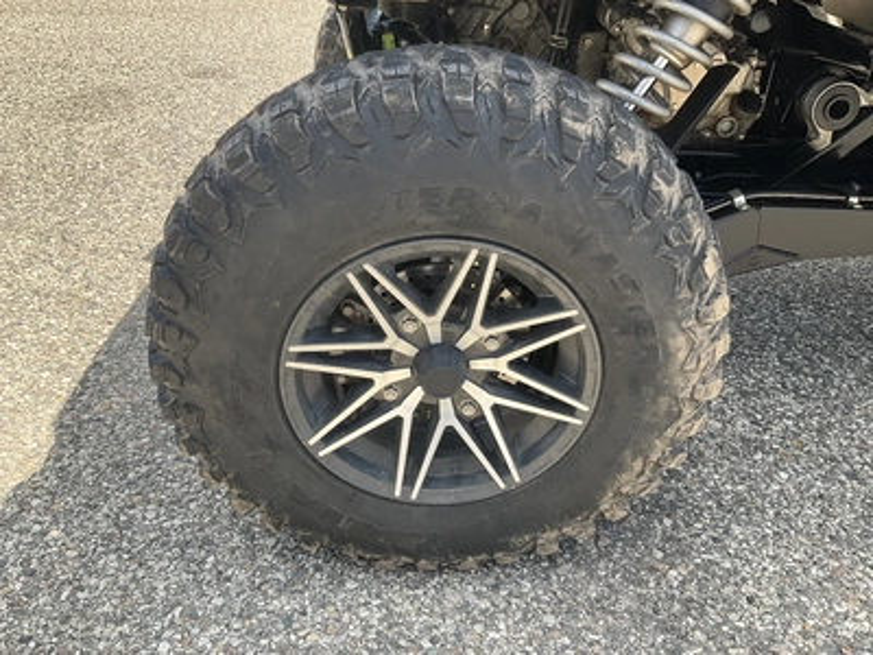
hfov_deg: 61.7
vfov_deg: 48.2
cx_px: 436
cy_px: 328
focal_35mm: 29
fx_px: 731
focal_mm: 3
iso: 25
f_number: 1.8
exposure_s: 1/406
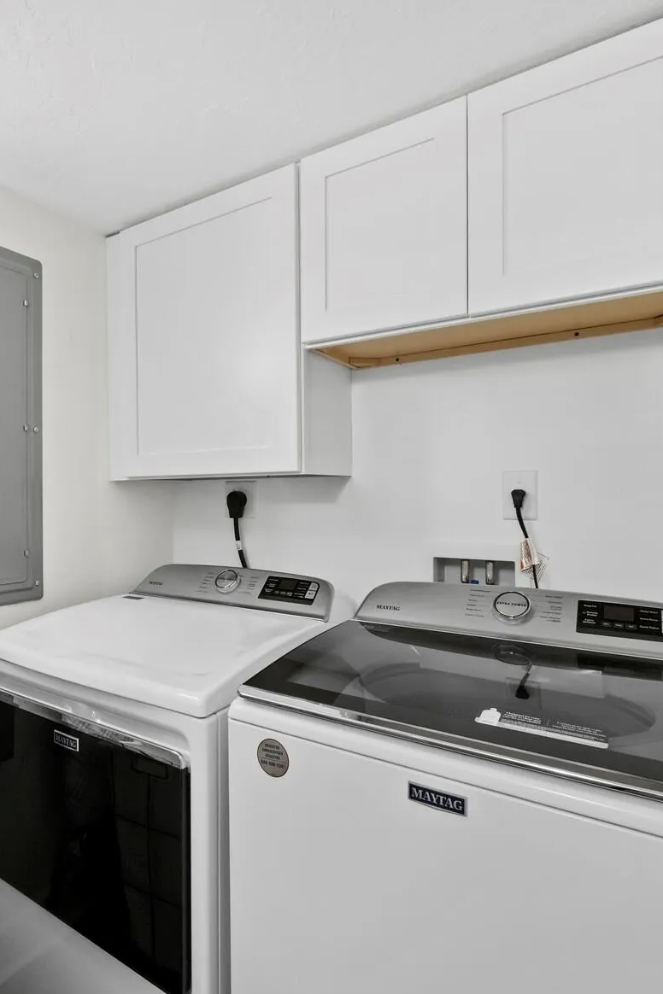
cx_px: 210
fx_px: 552
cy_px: 492
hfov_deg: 60.2
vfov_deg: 84.0
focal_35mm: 20
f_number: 11
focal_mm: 7
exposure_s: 1/2
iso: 400
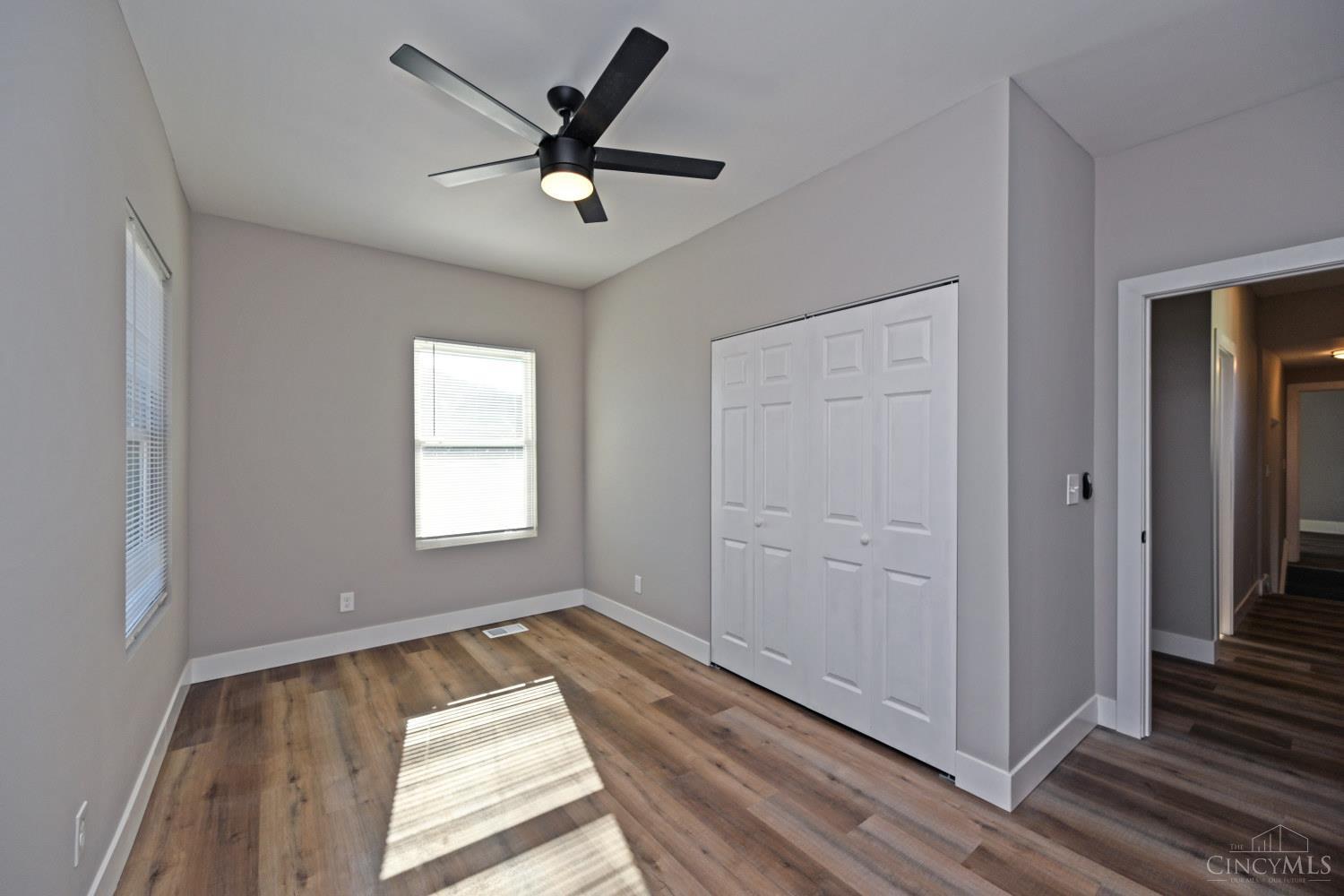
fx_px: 523
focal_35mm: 14
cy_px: 448
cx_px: 672
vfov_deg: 81.2
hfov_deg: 104.3
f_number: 5.6
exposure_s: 1/125
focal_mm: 14
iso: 125
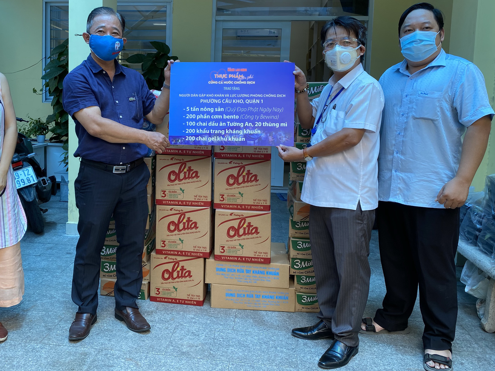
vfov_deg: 42.9
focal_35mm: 33
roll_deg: -1.3
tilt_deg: -6.1
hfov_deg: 54.9
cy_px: 163
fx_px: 472
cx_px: 196
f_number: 1.8
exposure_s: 1/544
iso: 32
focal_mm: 4.25
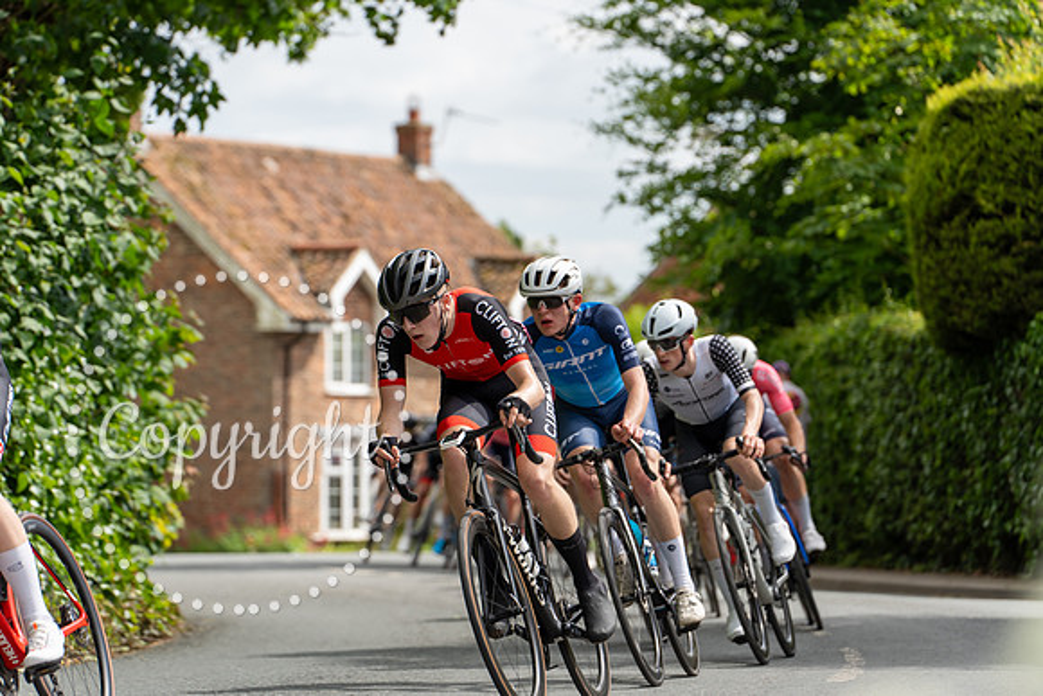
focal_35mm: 163
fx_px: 4723
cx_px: 522
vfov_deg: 8.4
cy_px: 348
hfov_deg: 12.6
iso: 100
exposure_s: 1/640
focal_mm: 163
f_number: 4
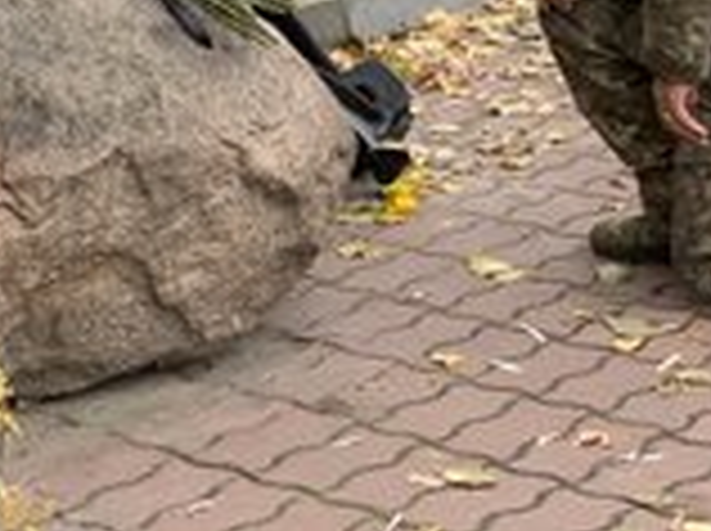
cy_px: -140
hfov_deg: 14.9
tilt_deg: -8.5
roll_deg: +1.9
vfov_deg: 11.0
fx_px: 2707
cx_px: 266
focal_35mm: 132
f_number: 2.4
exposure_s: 1/122
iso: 64
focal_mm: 6
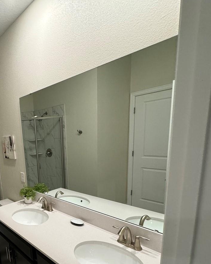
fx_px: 195
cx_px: 8
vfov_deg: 66.0
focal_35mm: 25
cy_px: 179
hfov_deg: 48.5
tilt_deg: -14.4
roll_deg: +6.6
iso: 250
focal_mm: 2.22
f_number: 2.2
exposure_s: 1/120
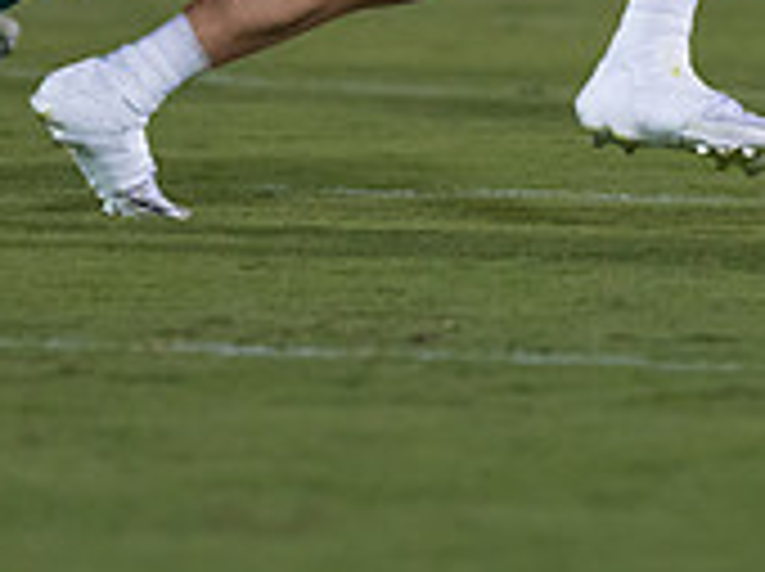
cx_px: 668
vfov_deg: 2.0
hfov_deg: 2.7
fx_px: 16154
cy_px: -359
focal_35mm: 732
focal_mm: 160
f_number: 2.8
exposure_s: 1/1600
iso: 1600
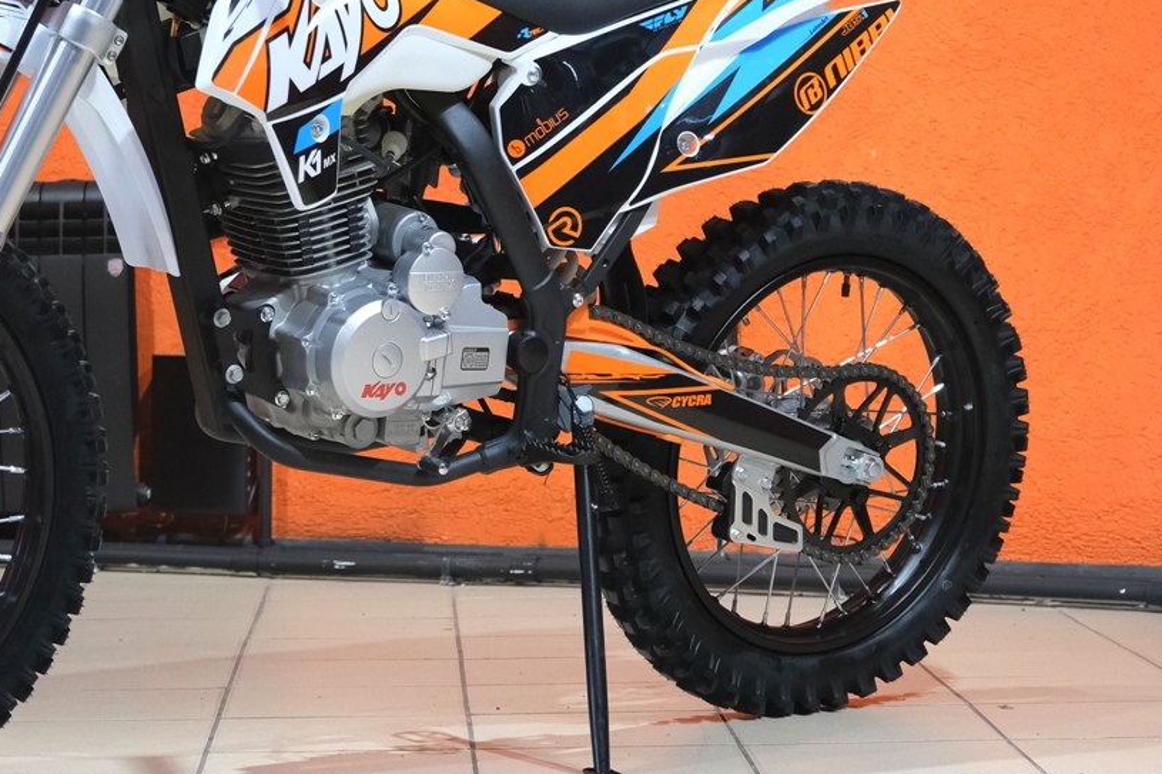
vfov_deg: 12.4
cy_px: 150
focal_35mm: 110
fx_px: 3550
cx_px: 415
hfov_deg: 18.6
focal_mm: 37.6
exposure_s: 1/100
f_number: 4
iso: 1600
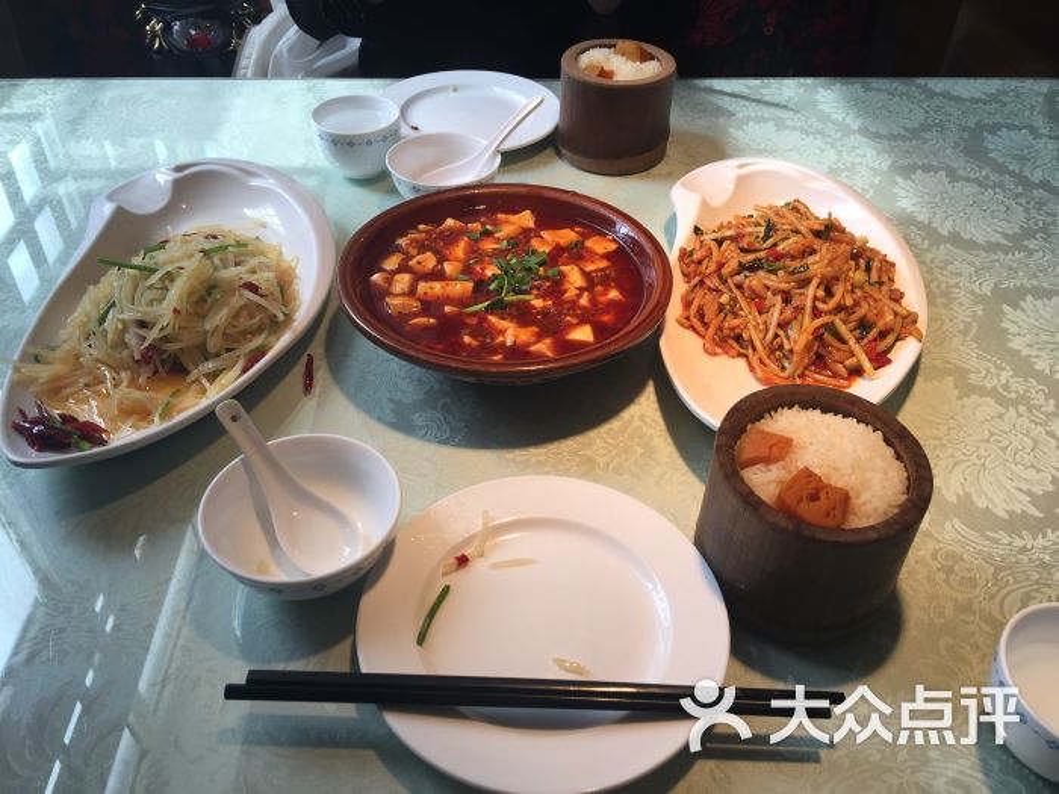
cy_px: 397
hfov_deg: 61.7
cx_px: 530
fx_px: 887
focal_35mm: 29
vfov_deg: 48.2
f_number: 2.2
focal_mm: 4.15
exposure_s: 1/100
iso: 40
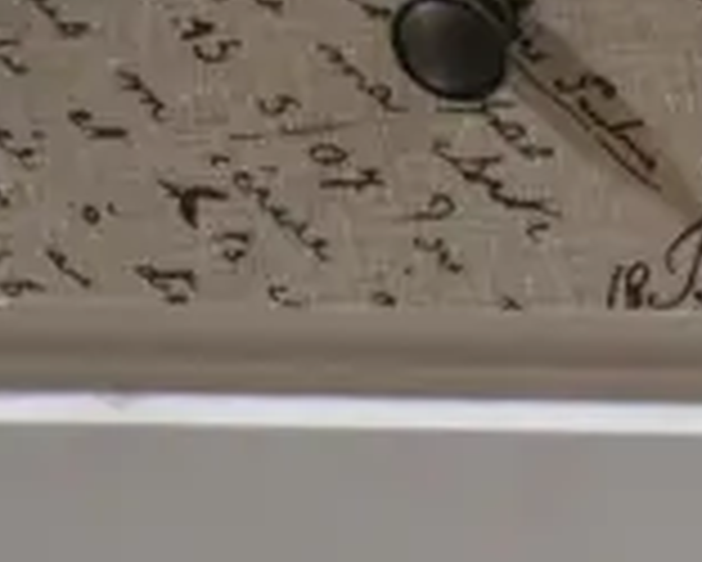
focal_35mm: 179
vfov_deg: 7.9
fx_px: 3721
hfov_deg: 9.3
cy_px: 1463
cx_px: 1850
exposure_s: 1/60
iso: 320
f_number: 3.5
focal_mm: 14
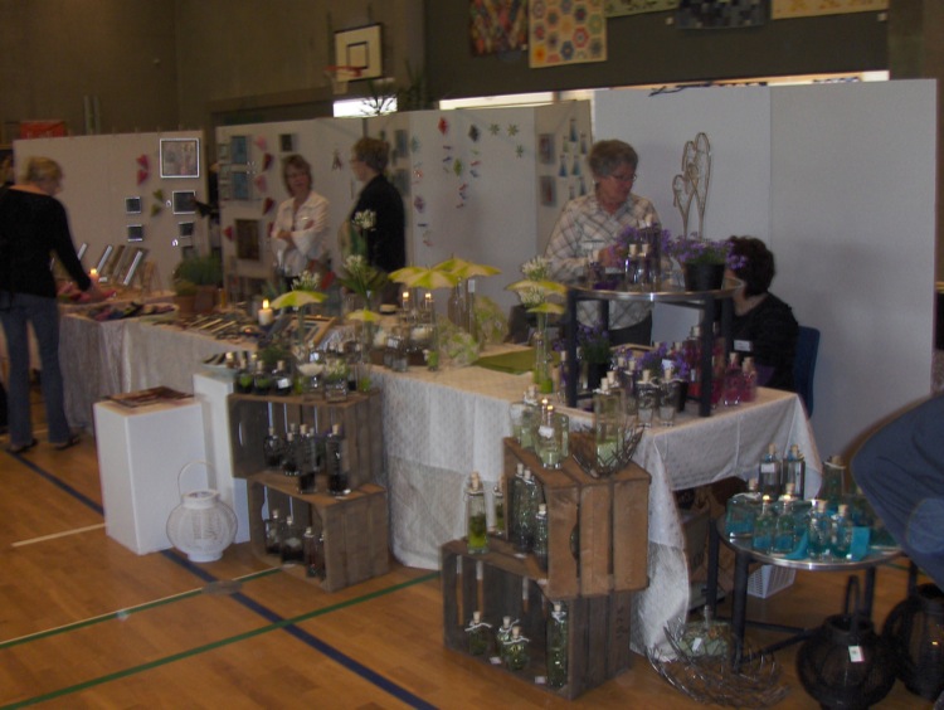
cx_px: 472
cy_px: 355
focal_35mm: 41
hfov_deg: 45.7
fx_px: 1119
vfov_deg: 35.2
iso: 100
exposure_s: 1/60
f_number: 3.5
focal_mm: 6.5
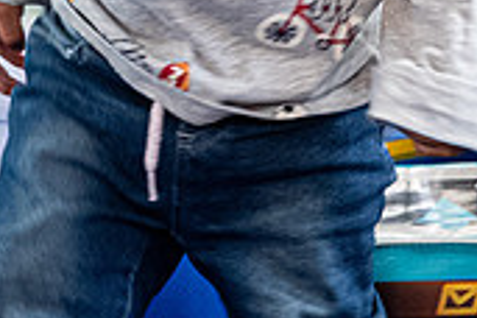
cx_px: -188
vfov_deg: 3.4
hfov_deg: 5.1
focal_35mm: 401
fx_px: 5313
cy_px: -332
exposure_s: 1/60
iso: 1600
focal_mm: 61
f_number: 2.8
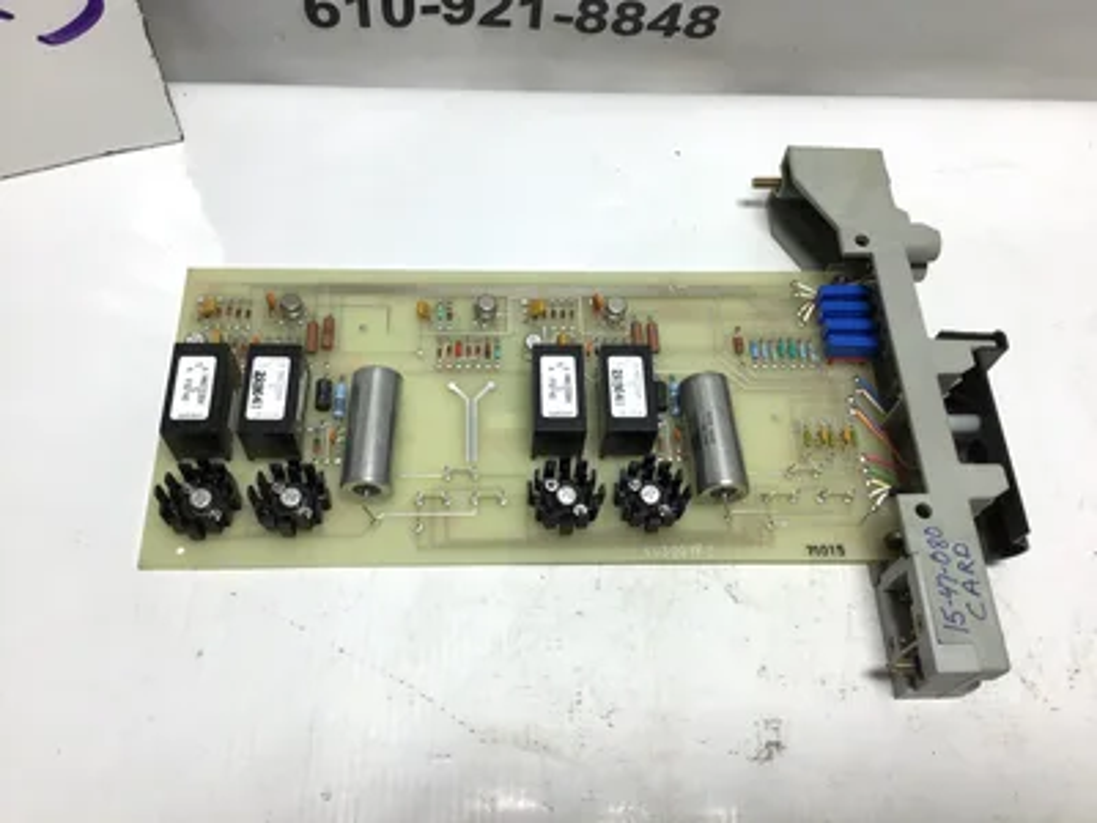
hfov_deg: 58.4
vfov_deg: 45.4
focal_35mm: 31
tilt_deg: -61.5
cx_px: 548
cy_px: 412
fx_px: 982
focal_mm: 3.3
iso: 32
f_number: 2.4
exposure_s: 1/120
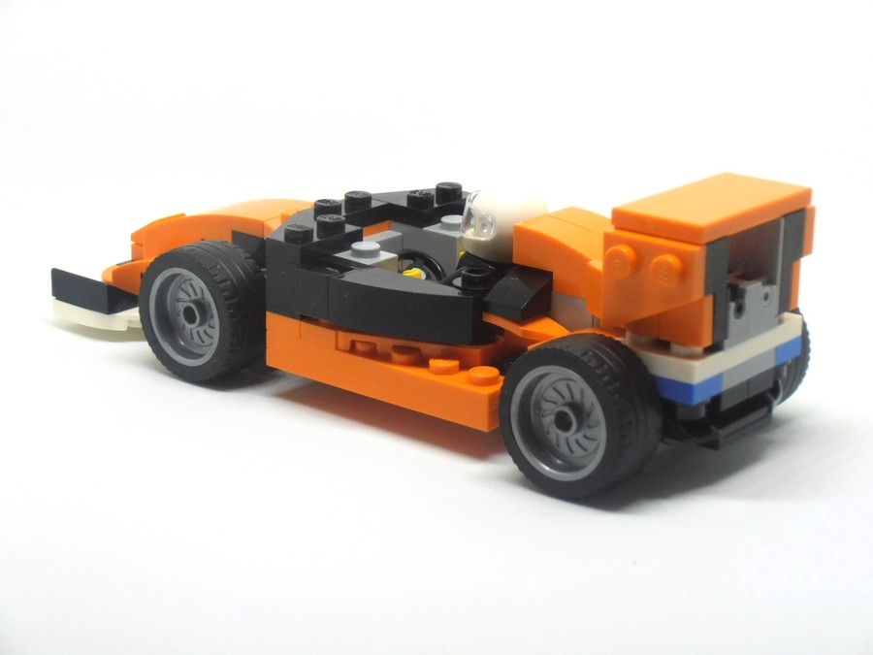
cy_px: 328
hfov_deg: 22.3
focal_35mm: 88
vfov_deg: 16.8
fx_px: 2219
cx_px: 436
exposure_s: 1/40
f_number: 5.1
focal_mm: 15.51
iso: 125
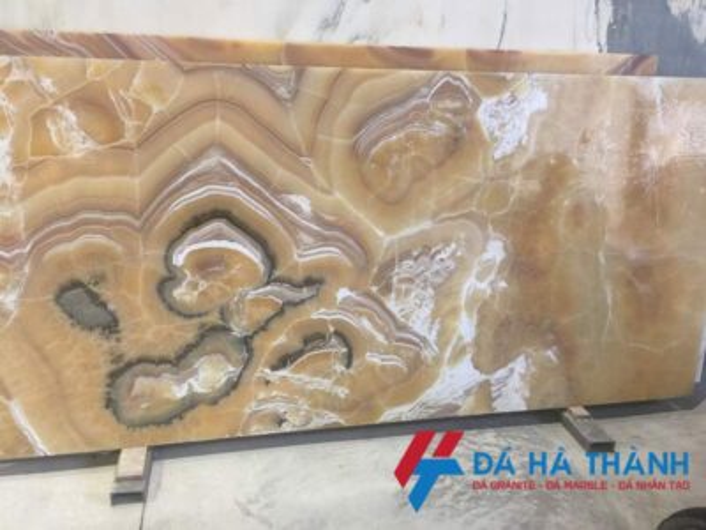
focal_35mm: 29
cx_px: 353
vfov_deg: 48.2
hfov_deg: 61.7
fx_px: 591
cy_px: 265
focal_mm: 4.15
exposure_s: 1/33
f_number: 2.2
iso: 64
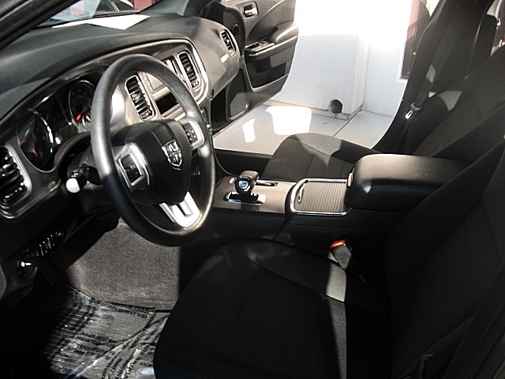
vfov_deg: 39.7
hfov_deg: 51.4
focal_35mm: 36
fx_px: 525
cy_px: 190
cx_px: 252
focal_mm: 6.3
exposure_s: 1/100
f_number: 2.8
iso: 50
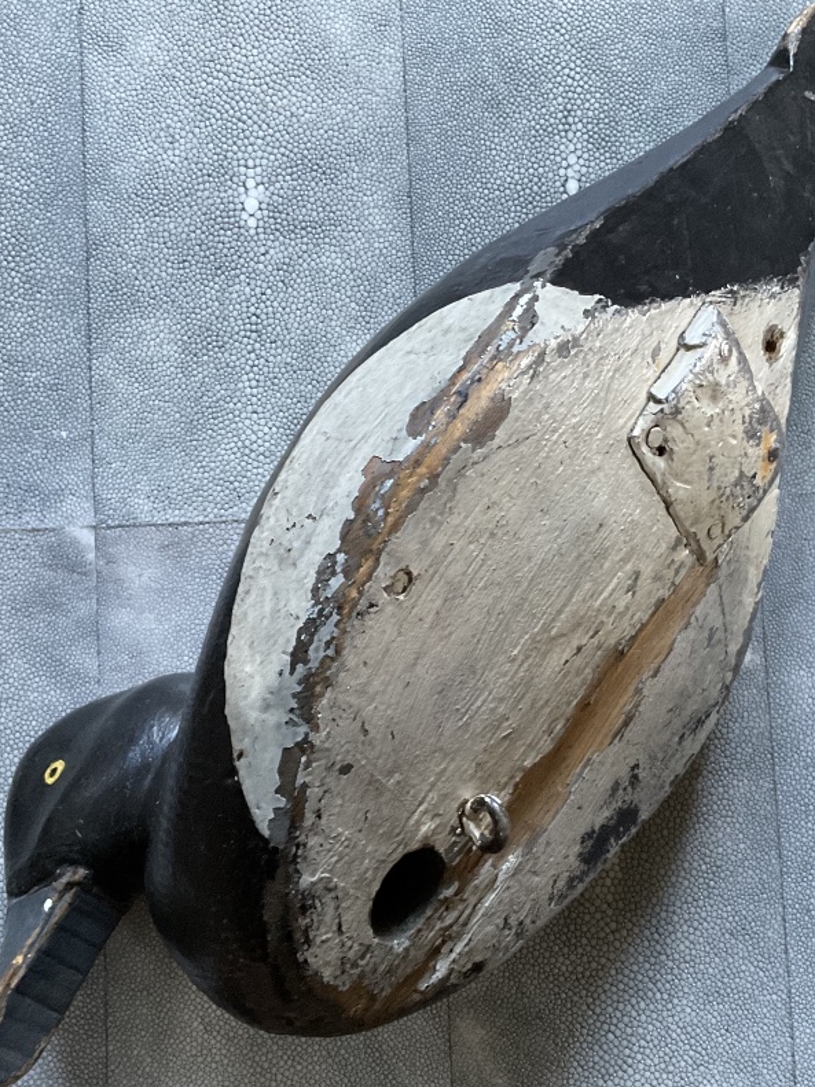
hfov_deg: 32.9
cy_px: 548
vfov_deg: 43.0
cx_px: 421
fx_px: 1382
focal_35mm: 44
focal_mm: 3
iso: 250
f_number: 1.8
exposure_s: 1/60
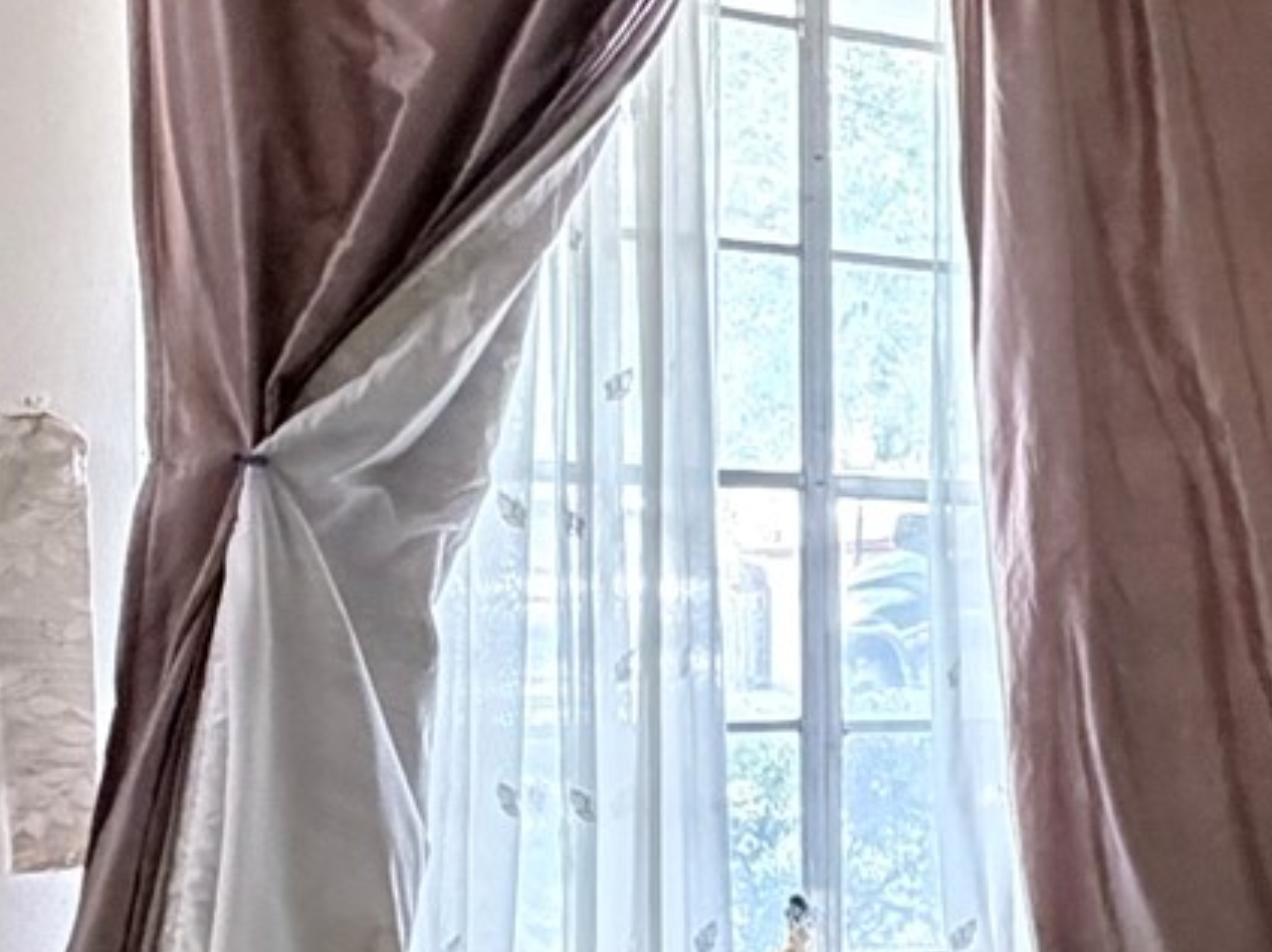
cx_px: 1703
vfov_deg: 21.4
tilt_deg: -0.1
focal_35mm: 68
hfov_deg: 24.5
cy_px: 687
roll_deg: +0.2
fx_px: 2497
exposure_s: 1/60
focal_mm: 2.22
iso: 500
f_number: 2.2
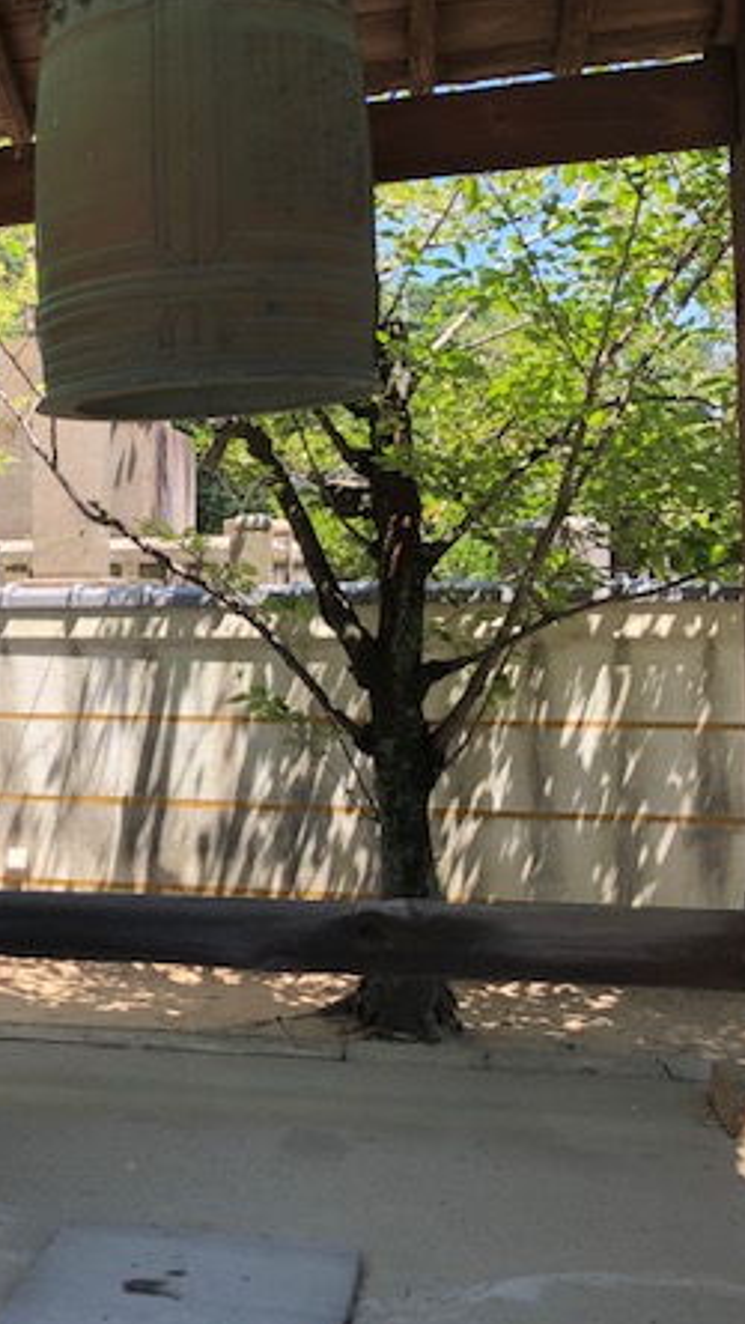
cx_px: -36
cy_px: 677
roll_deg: +0.6
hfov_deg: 25.5
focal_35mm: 44
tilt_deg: -2.2
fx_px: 1544
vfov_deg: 46.4
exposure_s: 1/300
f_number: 1.8
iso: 20
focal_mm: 3.99
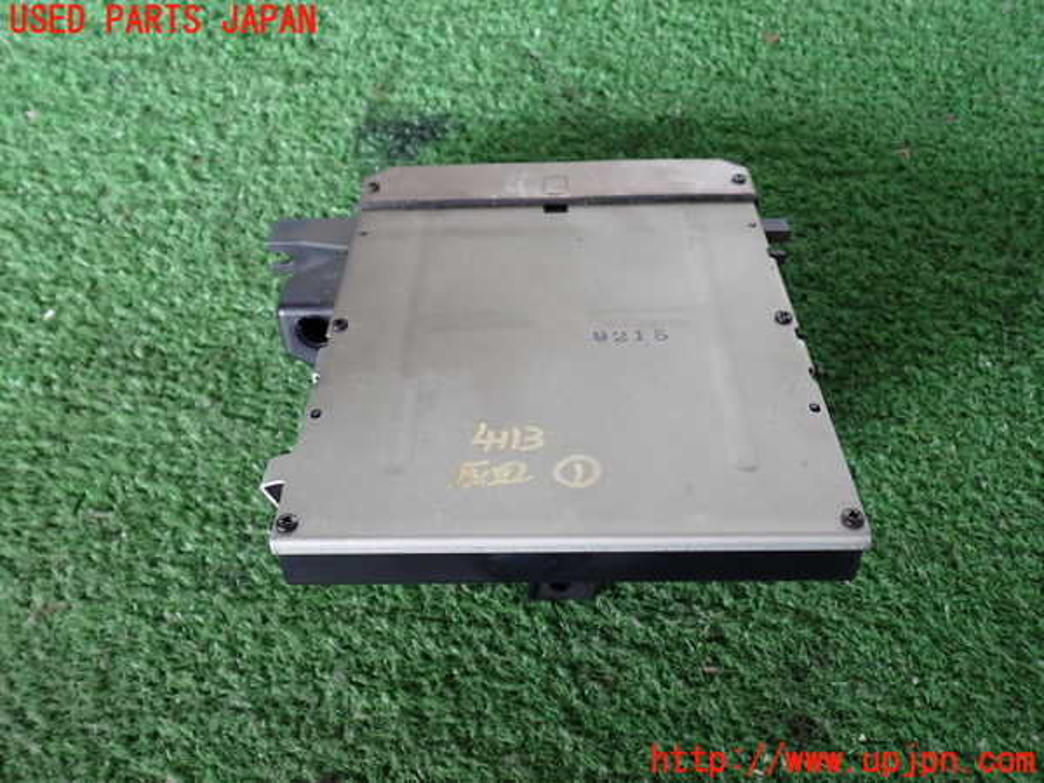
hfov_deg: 56.8
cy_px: 392
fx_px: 965
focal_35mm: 32
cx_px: 522
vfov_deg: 44.2
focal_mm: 5.79
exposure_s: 1/60
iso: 200
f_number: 2.4
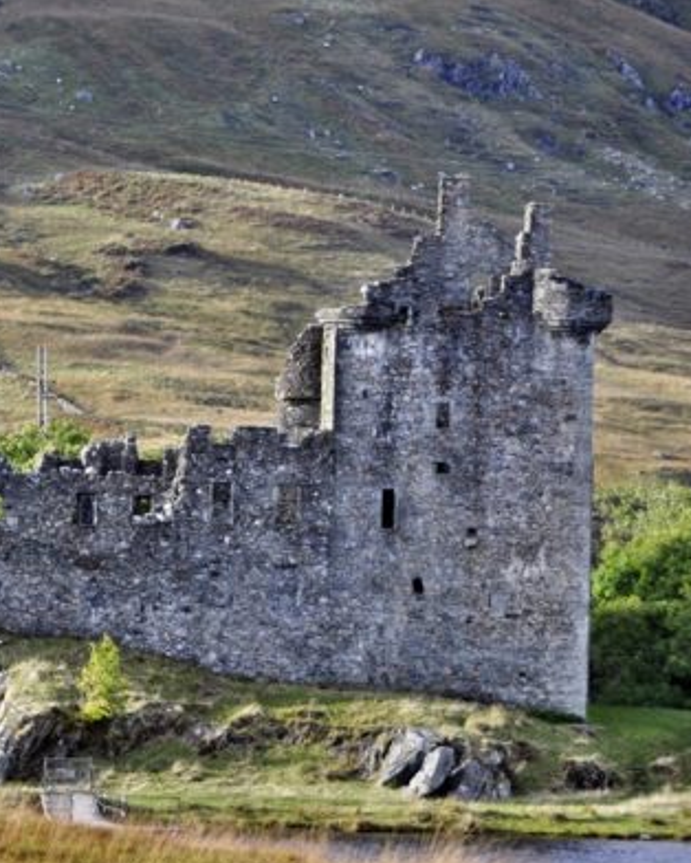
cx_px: 163
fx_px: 8787
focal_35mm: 344
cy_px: 463
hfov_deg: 4.5
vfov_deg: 5.6
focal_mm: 150
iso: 360
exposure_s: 1/500
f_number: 5.6
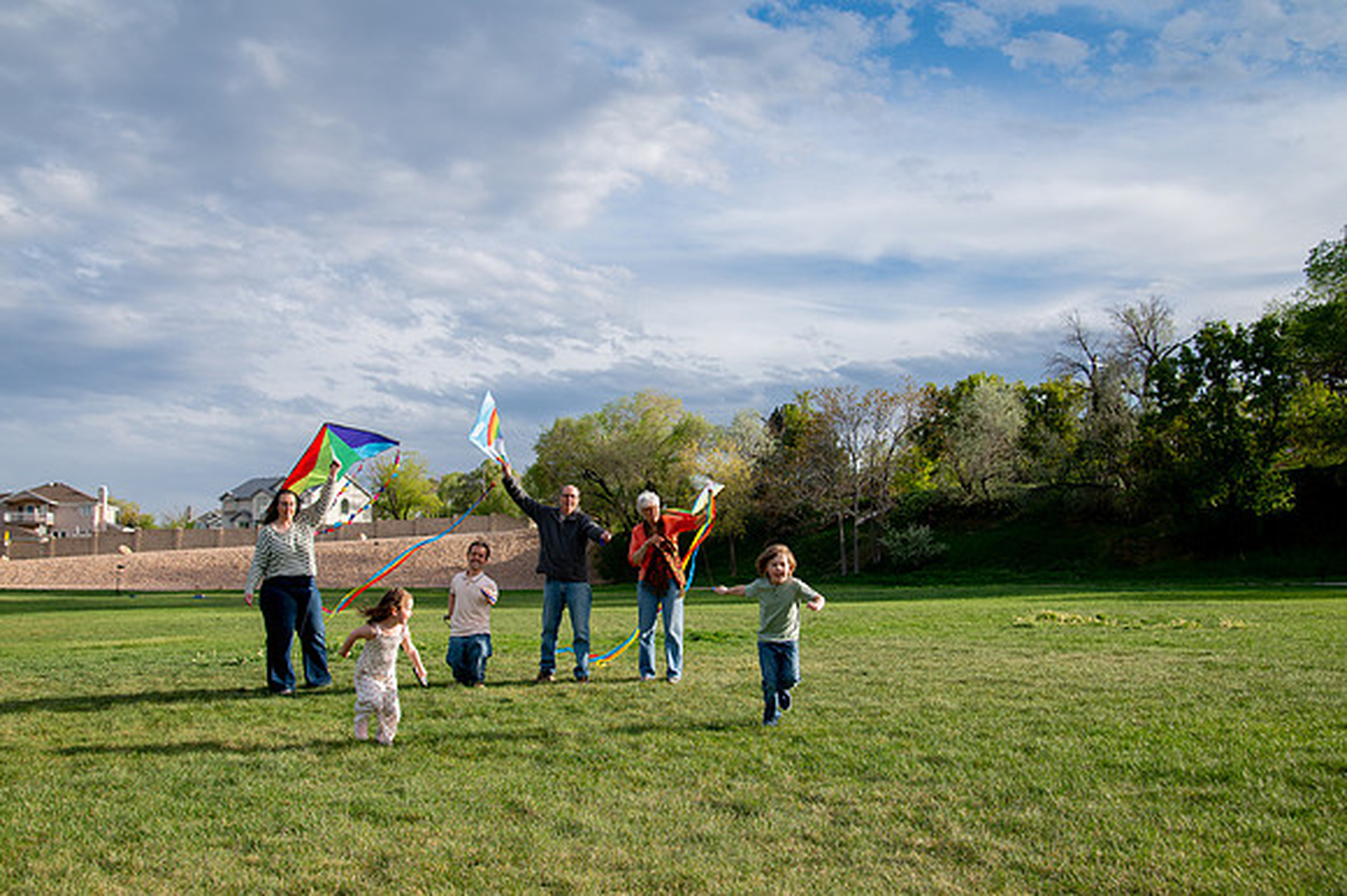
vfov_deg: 38.0
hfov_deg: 54.6
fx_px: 1303
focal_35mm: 35
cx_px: 634
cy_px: 470
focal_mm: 31
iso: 200
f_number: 5
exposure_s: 1/800
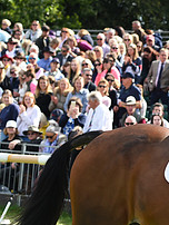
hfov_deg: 7.5
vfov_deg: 10.2
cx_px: 278
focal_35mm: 193
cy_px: 72
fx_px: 1254
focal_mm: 70
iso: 400
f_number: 4.5
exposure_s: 1/1600
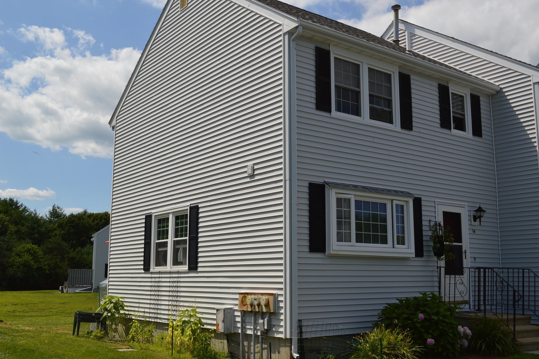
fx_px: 583
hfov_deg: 49.6
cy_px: 180
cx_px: 270
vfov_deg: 34.2
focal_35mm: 39
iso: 100
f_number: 8
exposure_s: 1/250
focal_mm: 26
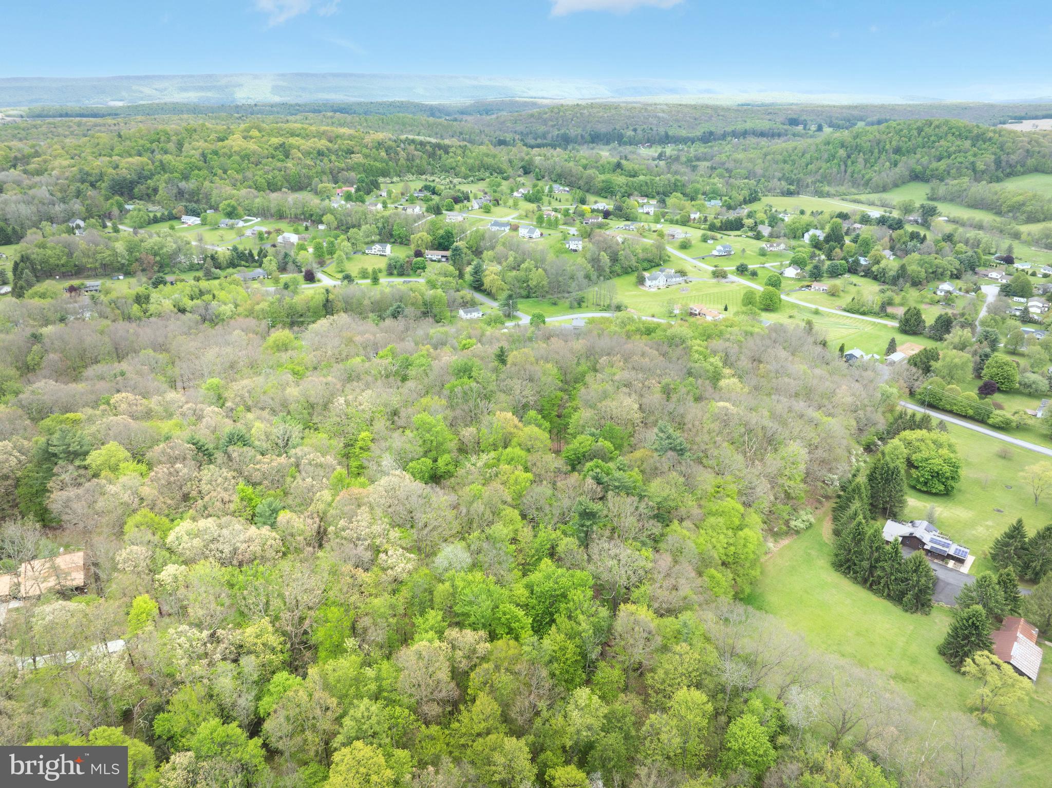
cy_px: 394
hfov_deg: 71.6
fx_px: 729
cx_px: 526
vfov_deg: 56.8
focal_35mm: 24
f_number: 7.1
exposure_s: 1/100
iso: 100
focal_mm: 12.29
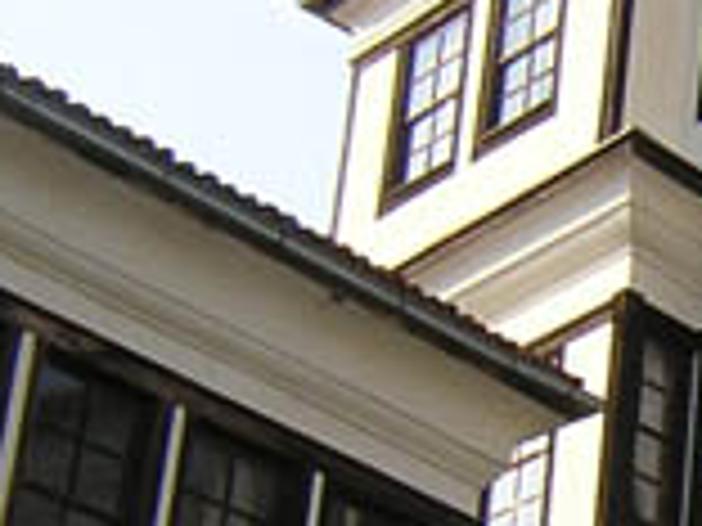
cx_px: 1048
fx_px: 2900
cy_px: 497
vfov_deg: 10.3
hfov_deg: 13.1
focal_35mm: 143
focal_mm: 4.7
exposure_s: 1/166
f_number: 5.2
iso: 100
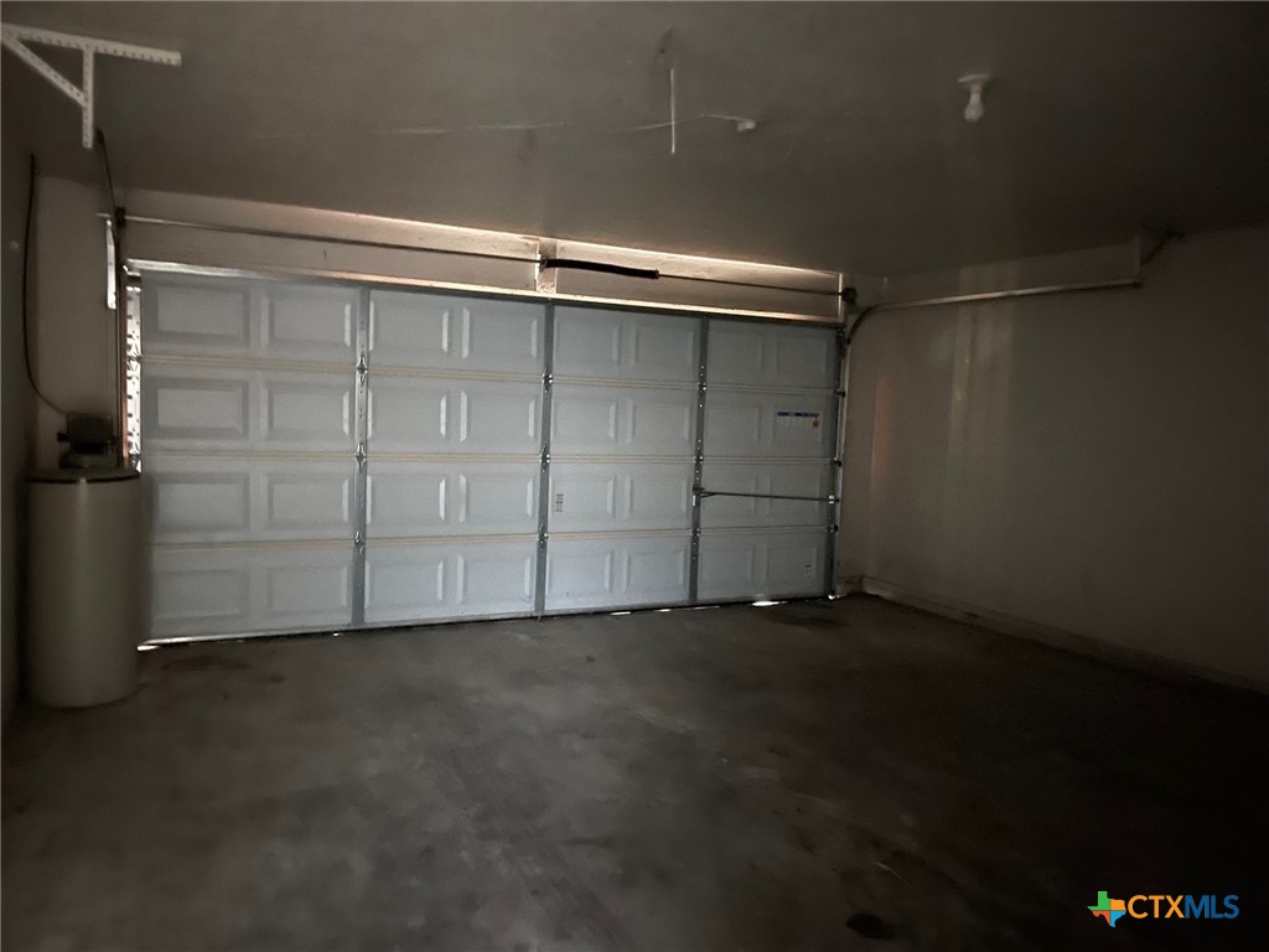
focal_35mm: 26
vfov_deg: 53.1
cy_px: 476
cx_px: 634
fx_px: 953
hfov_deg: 67.3
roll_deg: -3.4
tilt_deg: -4.2
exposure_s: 1/5
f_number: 1.6
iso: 1600
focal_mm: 5.1
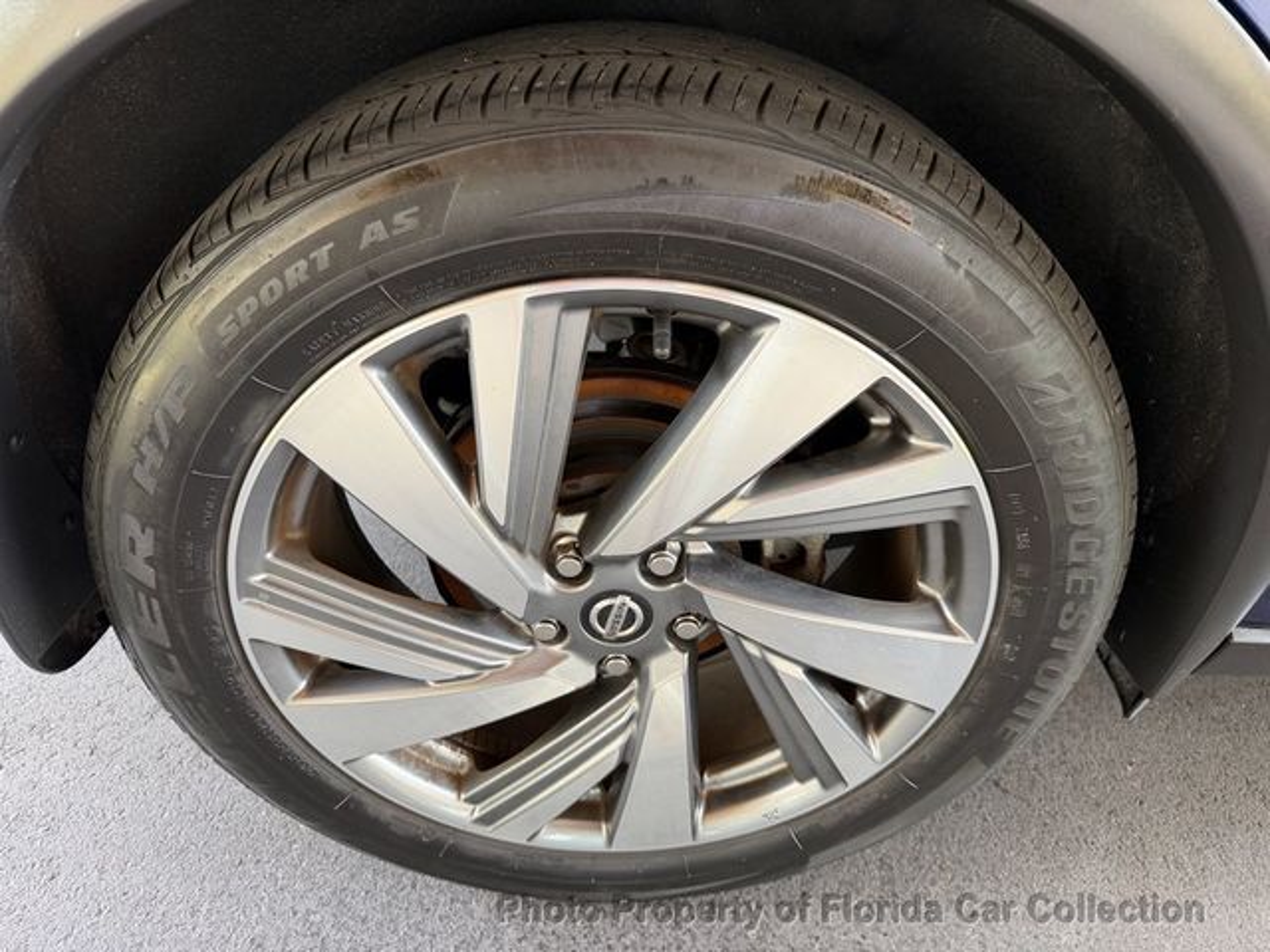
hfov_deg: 71.6
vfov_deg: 56.8
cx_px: 635
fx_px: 881
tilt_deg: -35.3
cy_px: 476
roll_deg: -3.1
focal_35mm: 24
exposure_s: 1/121
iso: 160
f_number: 1.78
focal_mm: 6.76
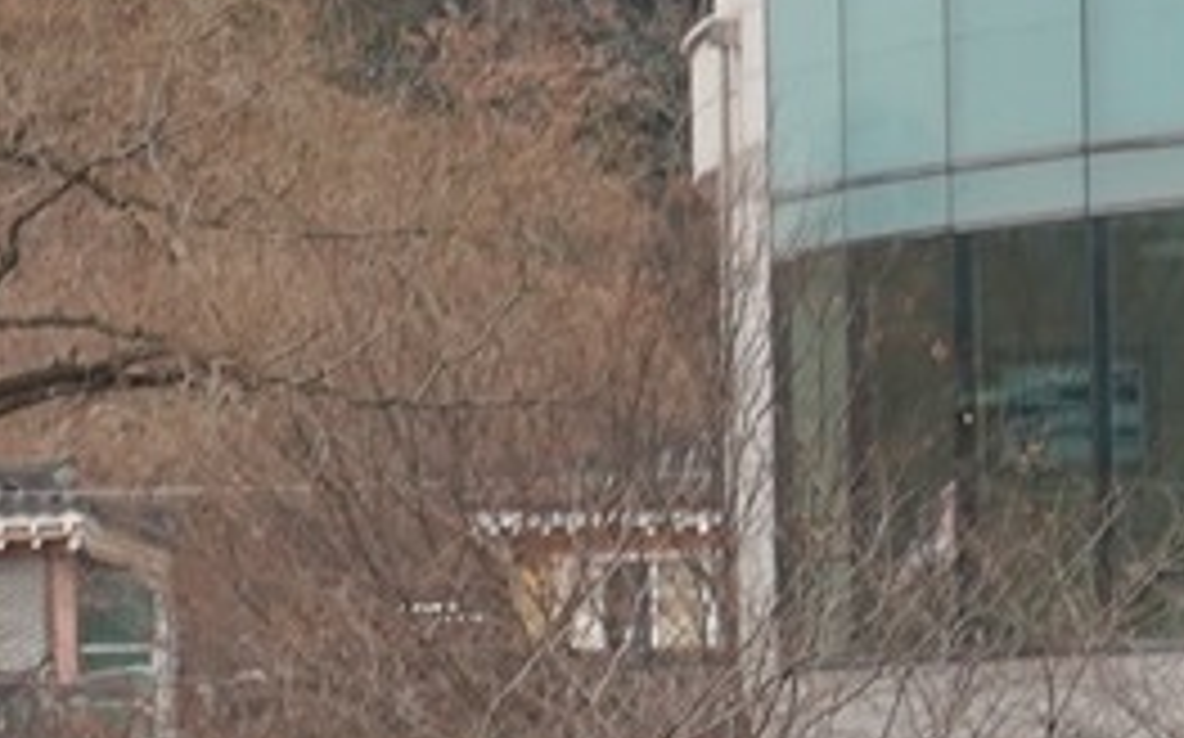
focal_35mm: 380
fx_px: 12254
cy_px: 706
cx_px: -1243
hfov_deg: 5.4
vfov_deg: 3.4
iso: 400
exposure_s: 1/100
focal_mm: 49
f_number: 8
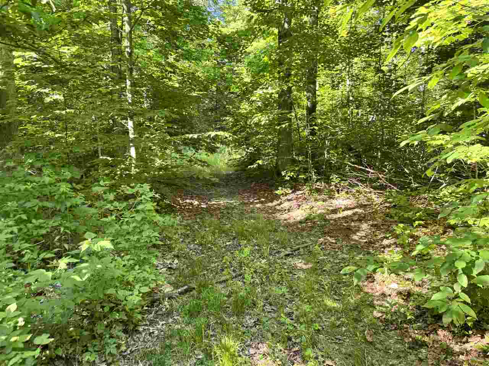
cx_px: 244
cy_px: 183
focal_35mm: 24
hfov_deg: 71.6
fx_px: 339
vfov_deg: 56.8
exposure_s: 1/121
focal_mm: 6.76
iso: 100
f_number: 1.78
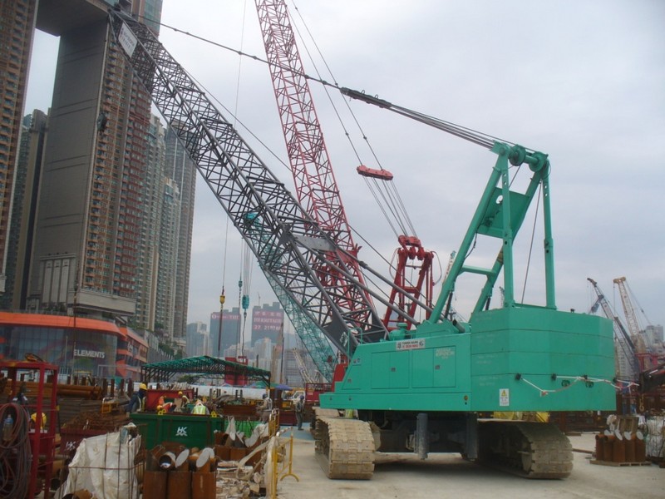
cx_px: 332
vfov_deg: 38.7
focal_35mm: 37
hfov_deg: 50.1
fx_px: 711
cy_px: 250
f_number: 5.6
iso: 64
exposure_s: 1/320
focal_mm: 6.1
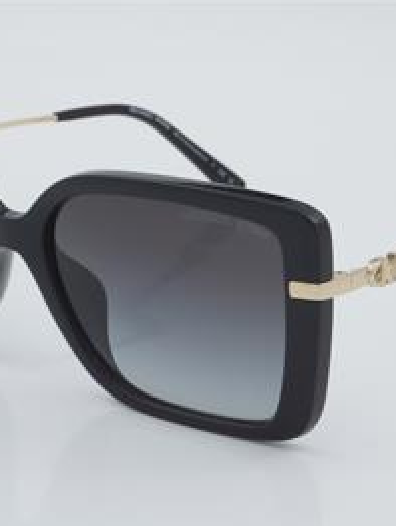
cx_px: 201
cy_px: 265
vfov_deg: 17.9
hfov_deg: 13.5
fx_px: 1675
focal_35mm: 110
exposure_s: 1/4
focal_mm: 50
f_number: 32
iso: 100
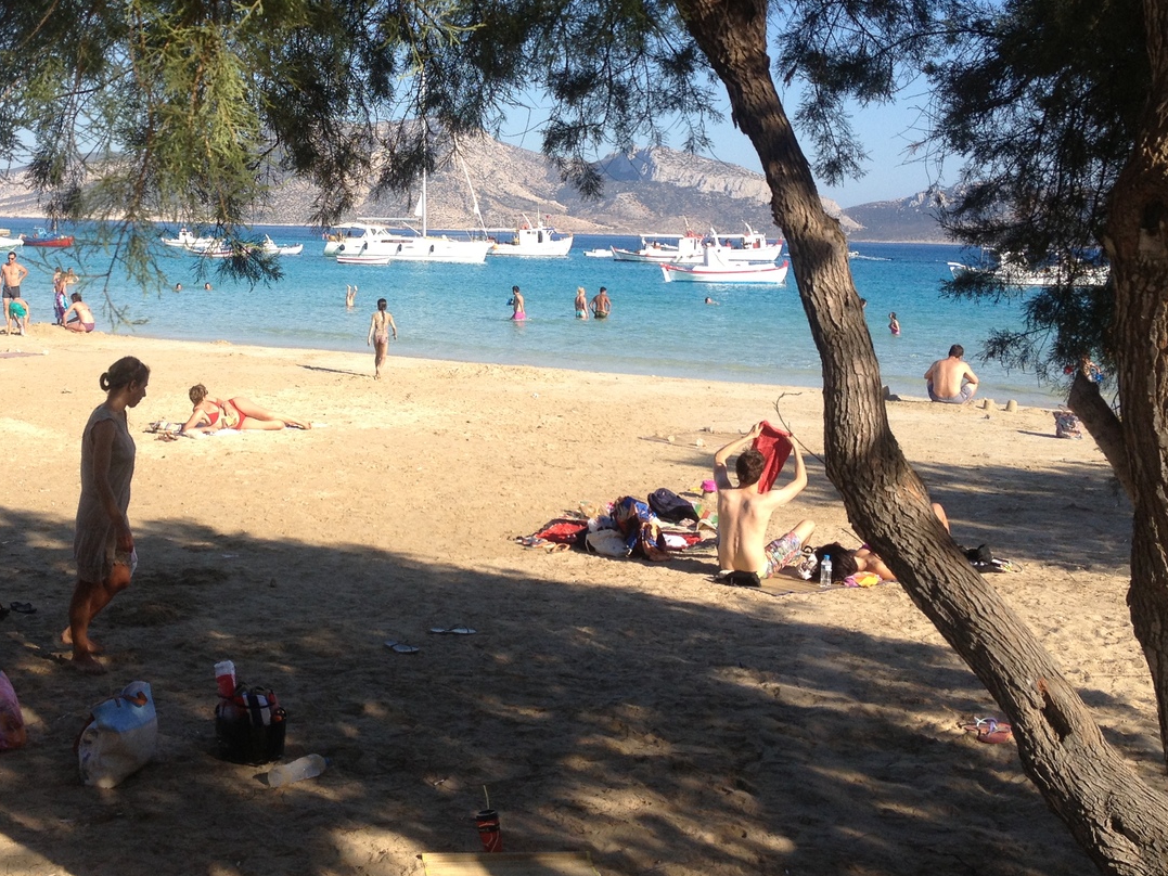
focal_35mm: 52
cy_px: 252
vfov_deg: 27.8
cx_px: 398
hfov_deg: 36.5
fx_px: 1755
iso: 50
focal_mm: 4.28
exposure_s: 1/1255
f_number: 2.4
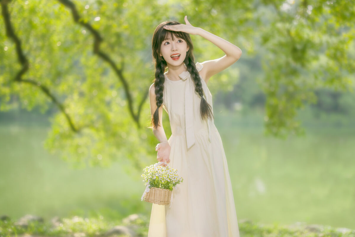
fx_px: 483
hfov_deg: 40.3
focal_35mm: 49
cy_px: 118
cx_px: 178
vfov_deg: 27.5
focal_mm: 50
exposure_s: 1/5000
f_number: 1.2
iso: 100
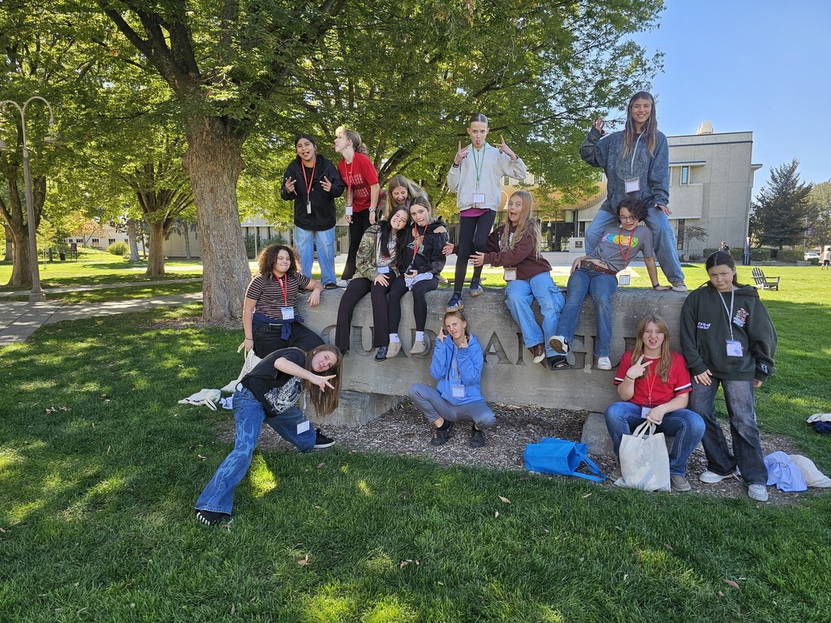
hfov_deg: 73.9
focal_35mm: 23
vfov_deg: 58.9
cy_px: 312
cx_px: 416
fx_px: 552
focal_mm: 6.3
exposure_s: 1/180
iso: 20
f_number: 1.7
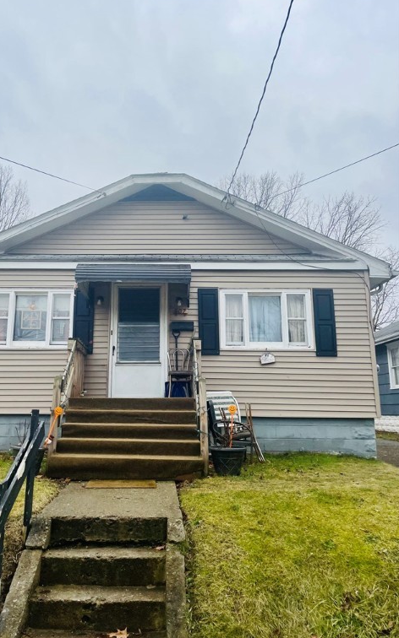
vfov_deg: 66.5
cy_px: 315
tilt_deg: +12.4
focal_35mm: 28
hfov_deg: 44.3
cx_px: 158
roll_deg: -0.5
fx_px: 488
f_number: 1.6
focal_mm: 4.2
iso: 32
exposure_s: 1/1984
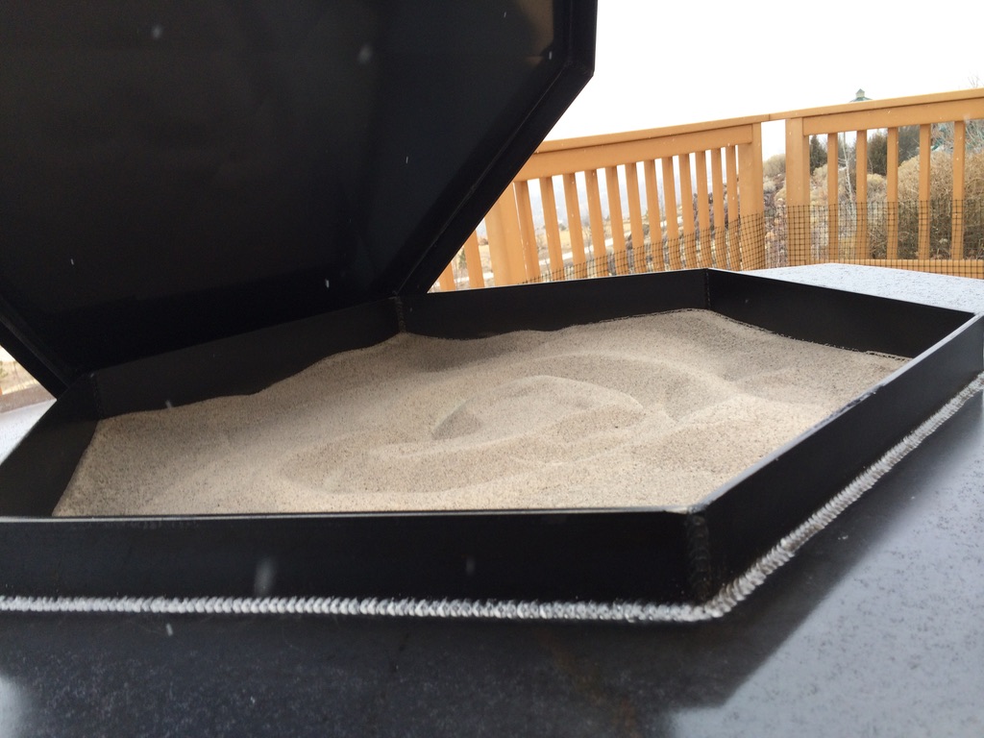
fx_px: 853
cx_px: 492
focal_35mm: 30
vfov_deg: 46.8
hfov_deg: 60.0
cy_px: 369
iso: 32
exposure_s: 1/306
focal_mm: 4.12
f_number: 2.2
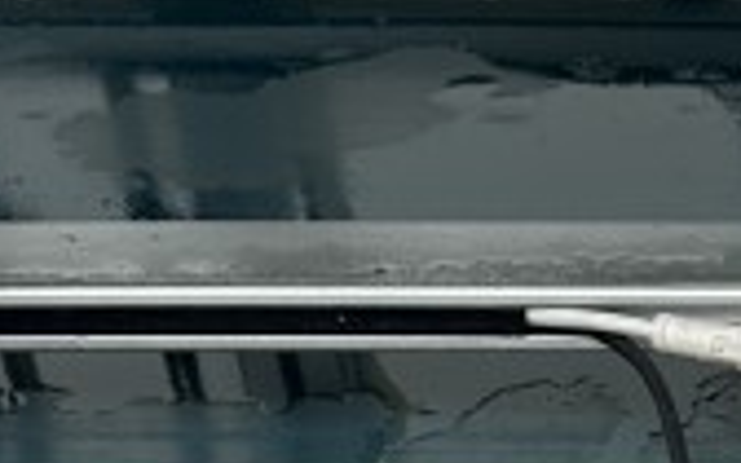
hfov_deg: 12.6
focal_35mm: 155
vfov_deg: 7.8
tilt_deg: -38.6
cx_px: 1217
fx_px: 3130
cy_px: 1146
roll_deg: +1.1
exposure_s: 1/2070
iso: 80
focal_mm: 6.86
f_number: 1.78
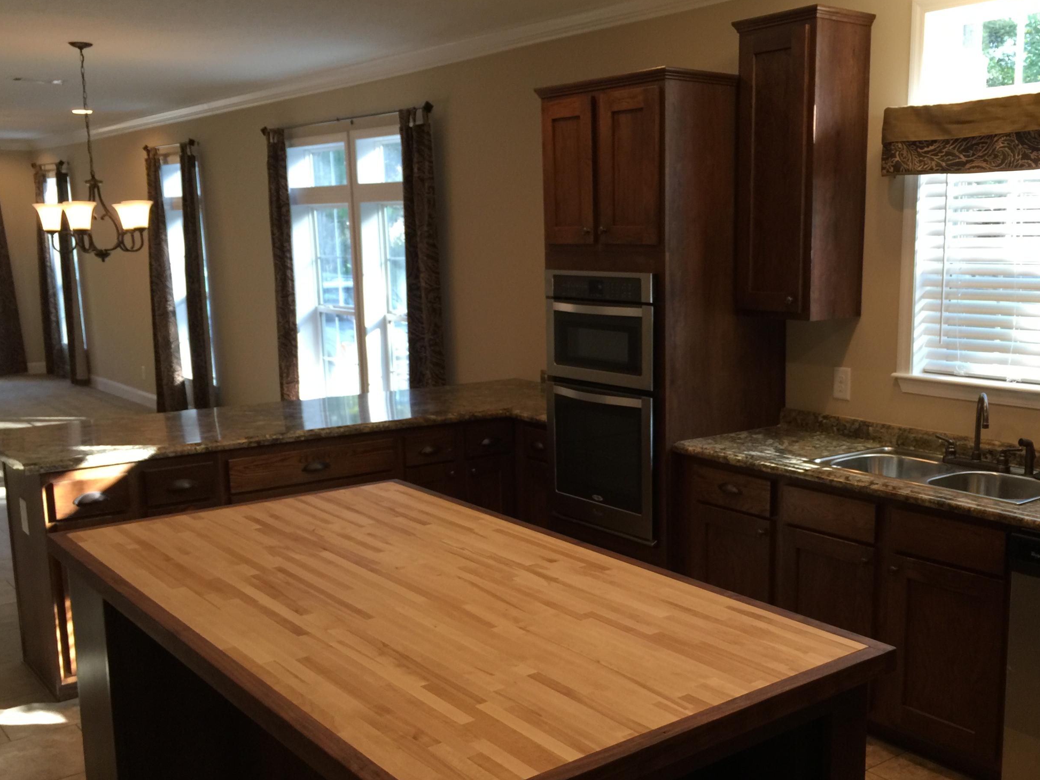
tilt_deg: -11.2
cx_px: 630
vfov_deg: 39.6
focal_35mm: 36
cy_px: 445
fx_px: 1082
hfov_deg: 51.0
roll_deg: +0.6
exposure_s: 1/30
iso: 50
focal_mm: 4.15
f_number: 2.2
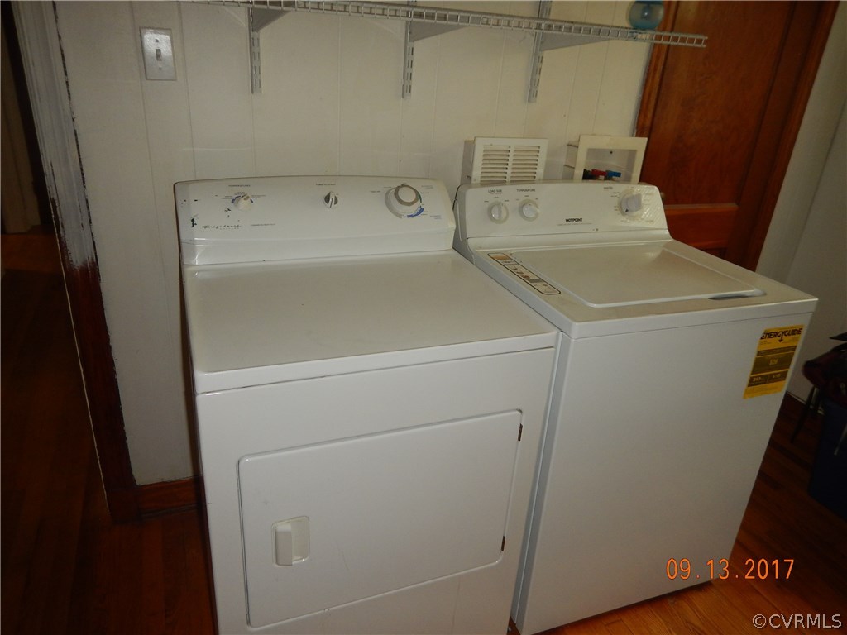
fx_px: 587
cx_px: 424
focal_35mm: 24
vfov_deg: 56.8
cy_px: 318
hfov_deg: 71.6
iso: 200
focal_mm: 4.3
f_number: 2.8
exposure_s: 1/30
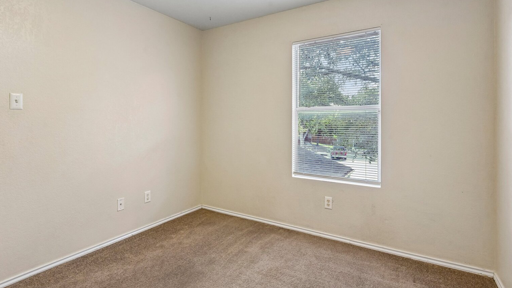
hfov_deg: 89.6
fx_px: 258
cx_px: 254
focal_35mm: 19
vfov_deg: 58.1
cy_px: 124
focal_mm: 17
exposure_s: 1/15
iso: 1600
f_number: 8
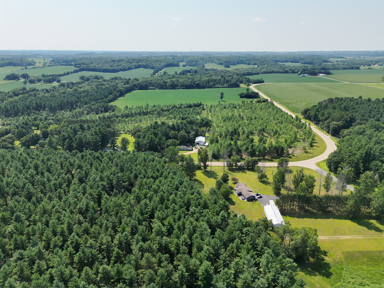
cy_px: 144
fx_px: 266
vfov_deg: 56.8
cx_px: 192
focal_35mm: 24
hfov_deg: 71.6
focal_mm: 6.72
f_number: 1.7
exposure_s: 1/5000
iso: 260
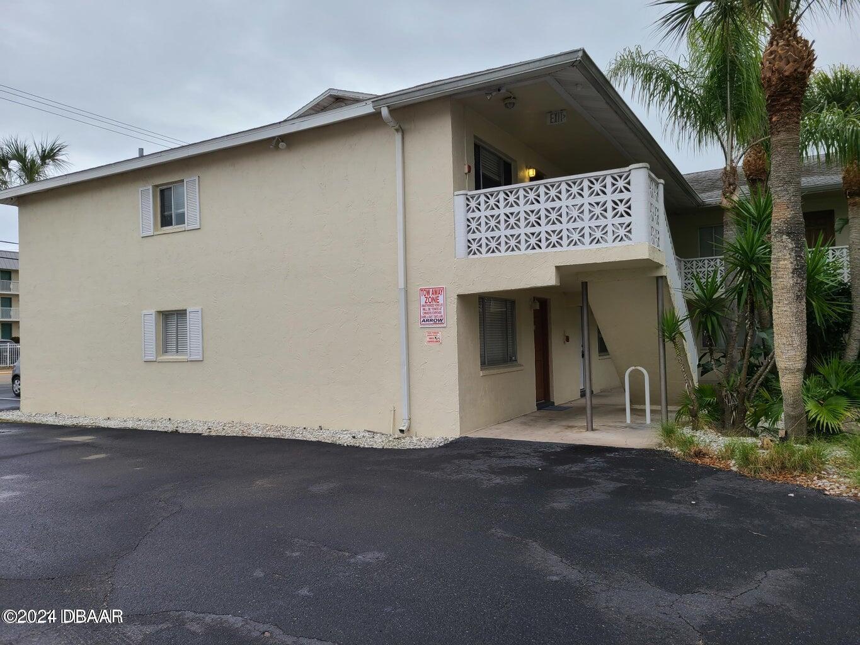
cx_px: 430
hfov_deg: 67.3
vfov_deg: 53.1
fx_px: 646
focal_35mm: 26
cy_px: 322
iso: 40
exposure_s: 1/513
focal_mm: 5.4
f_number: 1.8
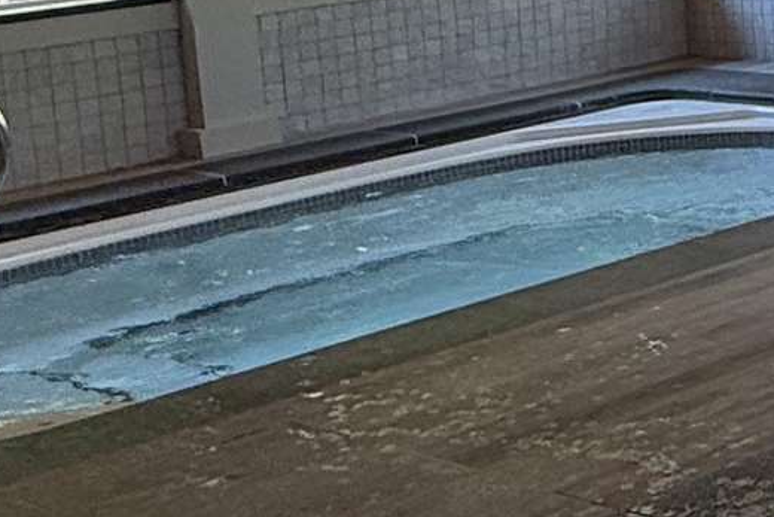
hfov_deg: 17.6
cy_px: -112
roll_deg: +3.0
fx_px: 1849
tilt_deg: -3.8
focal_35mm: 86
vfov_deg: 15.3
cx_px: 1505
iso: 50
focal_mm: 2.22
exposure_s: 1/159
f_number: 2.2
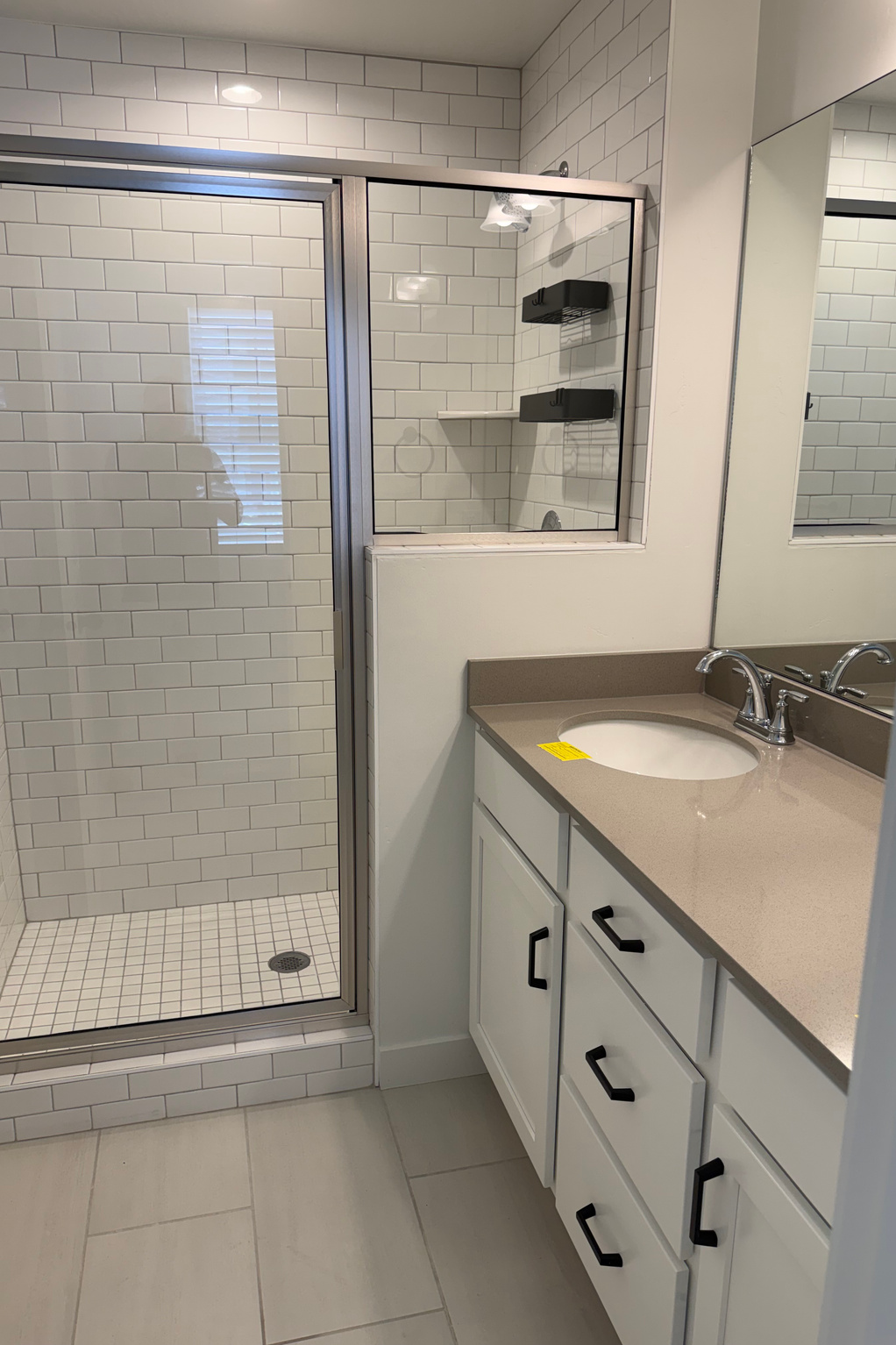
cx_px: 435
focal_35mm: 25
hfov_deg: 51.3
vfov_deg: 71.5
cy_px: 672
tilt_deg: -13.3
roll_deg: -0.4
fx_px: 934
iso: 64
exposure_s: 1/120
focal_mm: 6.76
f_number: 1.78
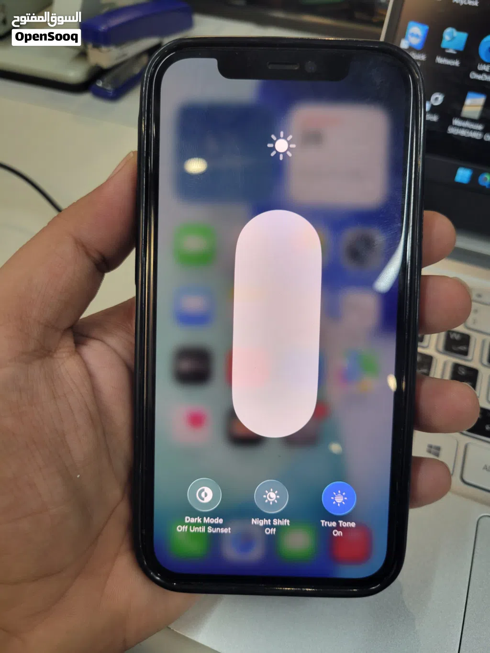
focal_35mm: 26
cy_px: 326
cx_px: 245
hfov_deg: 53.1
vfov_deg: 67.3
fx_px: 491
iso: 100
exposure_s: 1/100
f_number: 1.8
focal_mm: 5.4
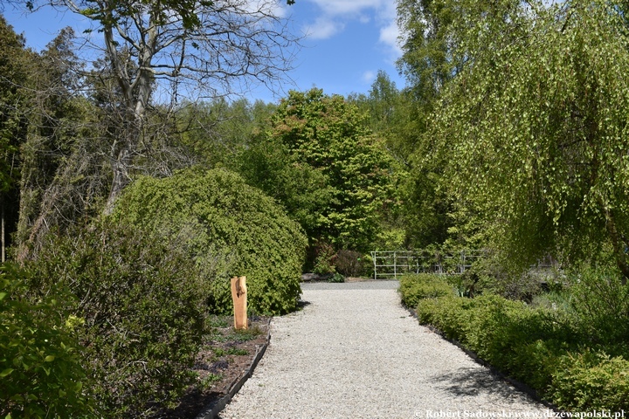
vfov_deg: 28.1
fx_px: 839
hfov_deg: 41.1
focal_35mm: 48
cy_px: 210
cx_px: 314
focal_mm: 32
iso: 200
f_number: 8
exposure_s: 1/640
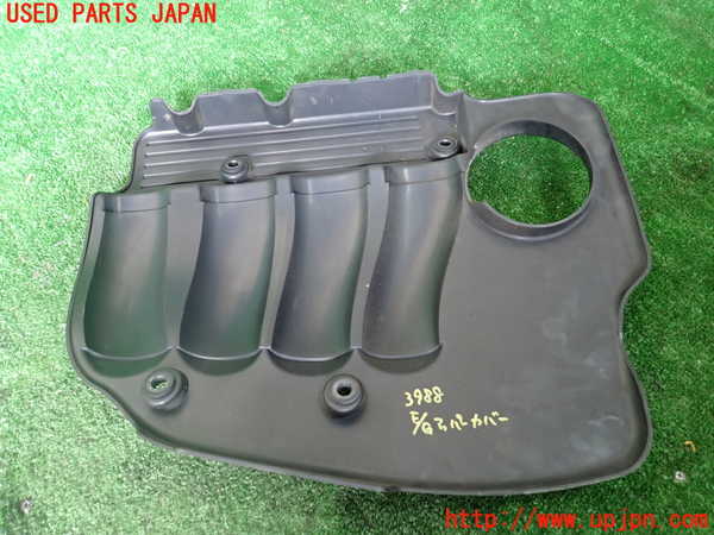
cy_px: 268
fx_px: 516
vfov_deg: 54.9
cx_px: 357
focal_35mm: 25
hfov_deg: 69.4
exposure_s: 1/30
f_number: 2
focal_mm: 4.5
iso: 320
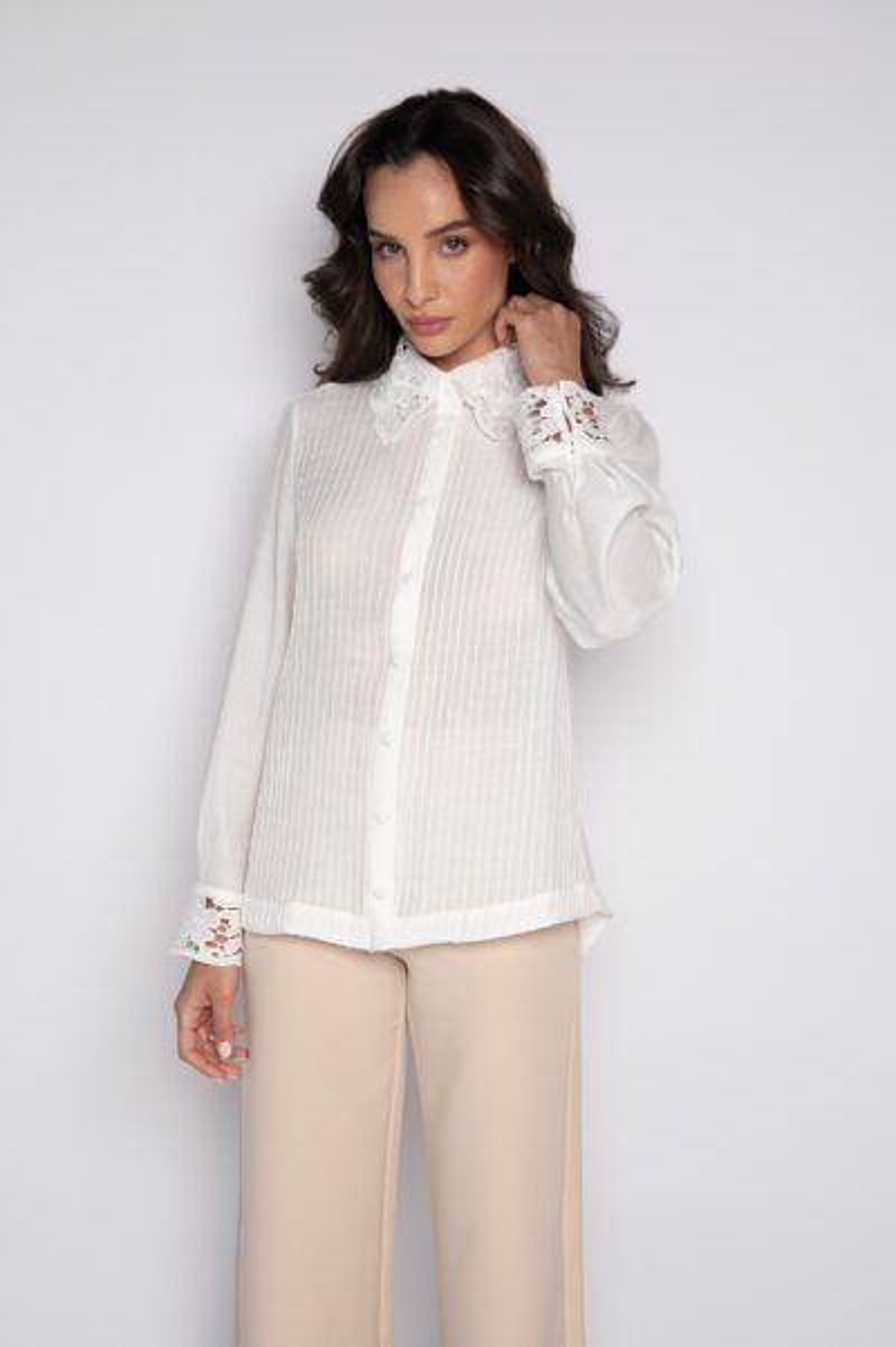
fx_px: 1869
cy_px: 674
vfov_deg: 39.6
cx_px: 448
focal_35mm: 50
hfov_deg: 27.0
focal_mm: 50
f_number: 8
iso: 400
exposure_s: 1/125
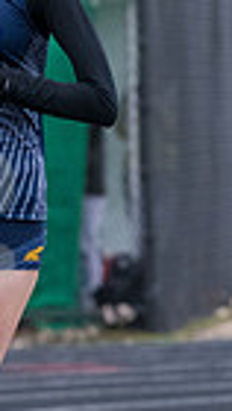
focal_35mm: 959
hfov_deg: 1.3
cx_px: -54
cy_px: 214
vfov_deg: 2.3
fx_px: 10463
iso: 2000
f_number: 5
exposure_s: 1/1600
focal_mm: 190
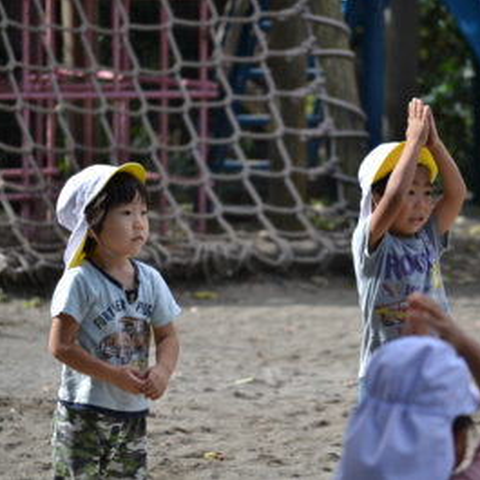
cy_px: 240
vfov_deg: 5.0
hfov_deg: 5.0
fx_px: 5444
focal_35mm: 347
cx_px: 299
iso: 220
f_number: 5.6
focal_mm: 180
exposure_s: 1/500
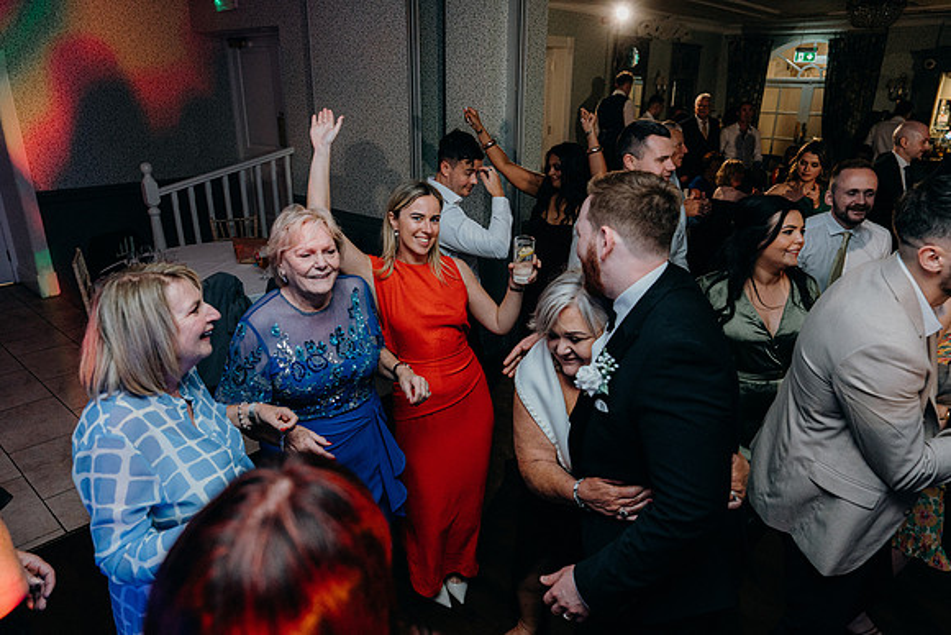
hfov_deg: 73.7
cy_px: 318
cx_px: 476
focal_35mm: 24
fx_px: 634
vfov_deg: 53.2
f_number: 3.5
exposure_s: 1/160
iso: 2500
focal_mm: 24
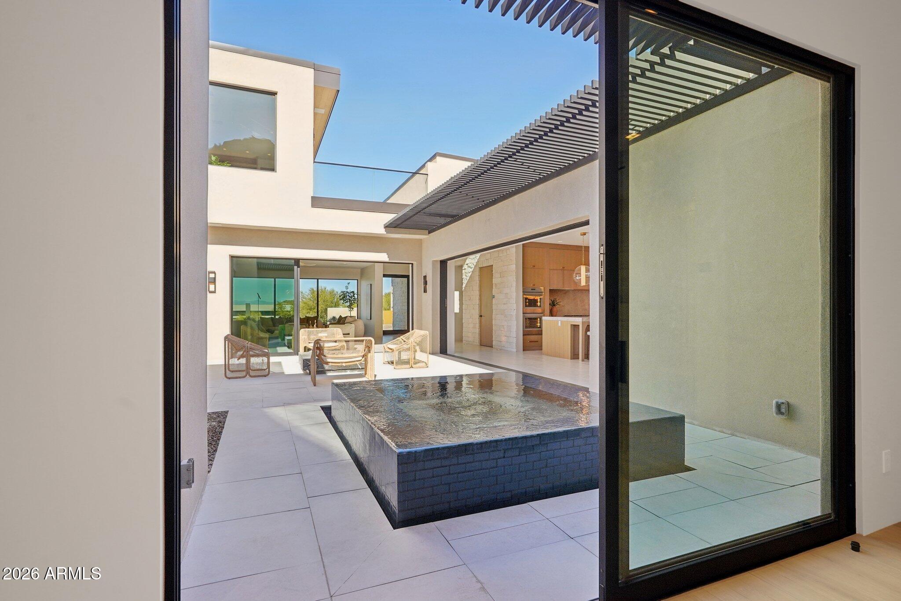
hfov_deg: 90.0
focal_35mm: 18
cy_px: 300
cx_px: 450
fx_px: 450
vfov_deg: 67.4
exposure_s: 1/320
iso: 400
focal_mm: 18
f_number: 8
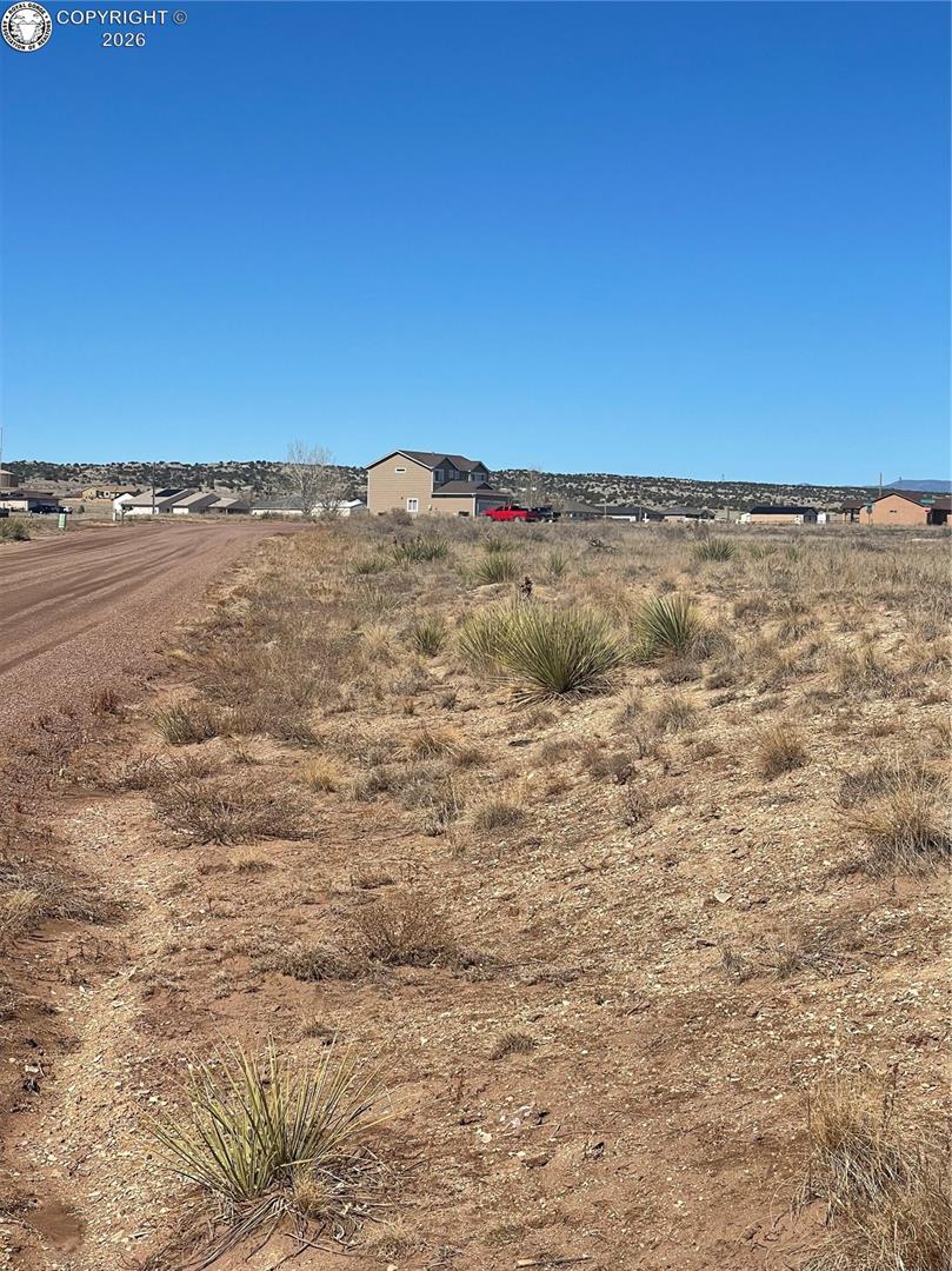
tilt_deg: -1.9
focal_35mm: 64
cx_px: 476
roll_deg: -1.3
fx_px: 2349
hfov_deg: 22.9
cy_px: 636
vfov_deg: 30.3
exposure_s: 1/2660
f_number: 2.2
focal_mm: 7.5
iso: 20
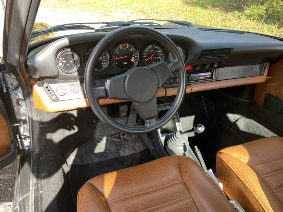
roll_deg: -4.3
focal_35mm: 26
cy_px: 106
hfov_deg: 67.3
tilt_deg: -28.9
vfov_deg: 53.1
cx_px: 142
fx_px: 213
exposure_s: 1/122
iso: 50
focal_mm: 5.1
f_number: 1.6
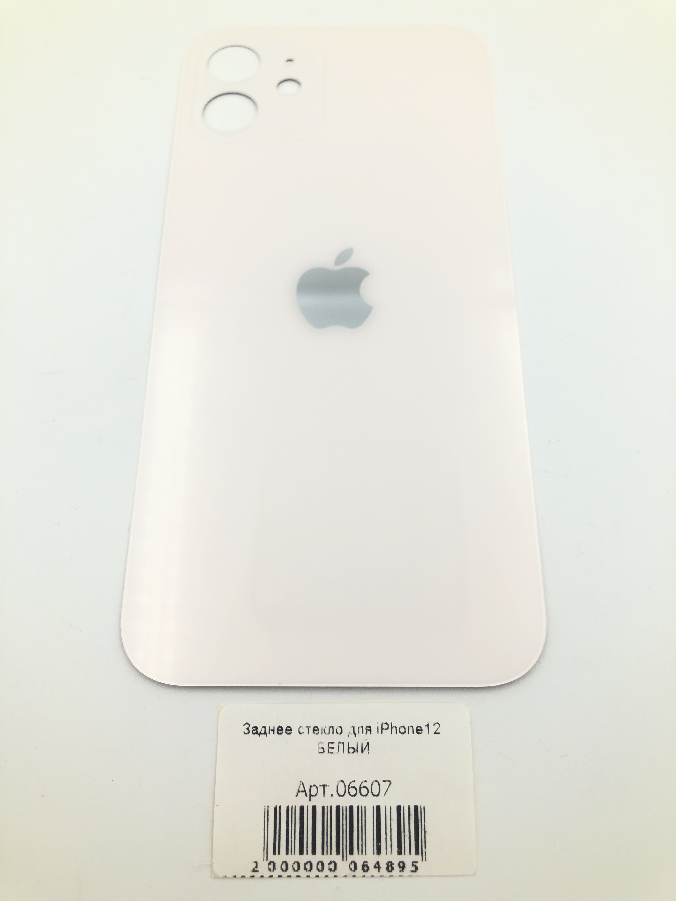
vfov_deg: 63.4
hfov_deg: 49.7
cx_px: 338
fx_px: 729
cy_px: 450
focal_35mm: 28
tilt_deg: -70.6
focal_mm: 3.99
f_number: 1.8
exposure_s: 1/800
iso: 20
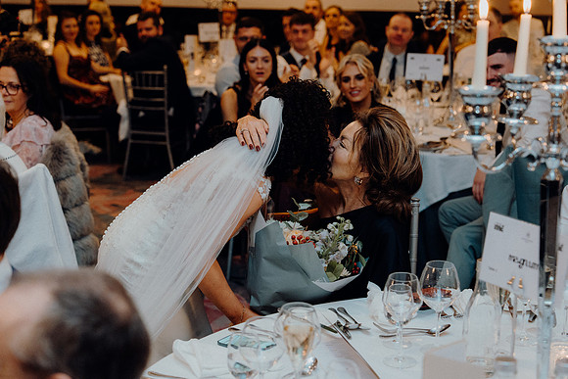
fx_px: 1042
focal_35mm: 66
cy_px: 190
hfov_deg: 30.5
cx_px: 284
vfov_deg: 20.6
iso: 2500
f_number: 3.5
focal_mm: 66
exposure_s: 1/160
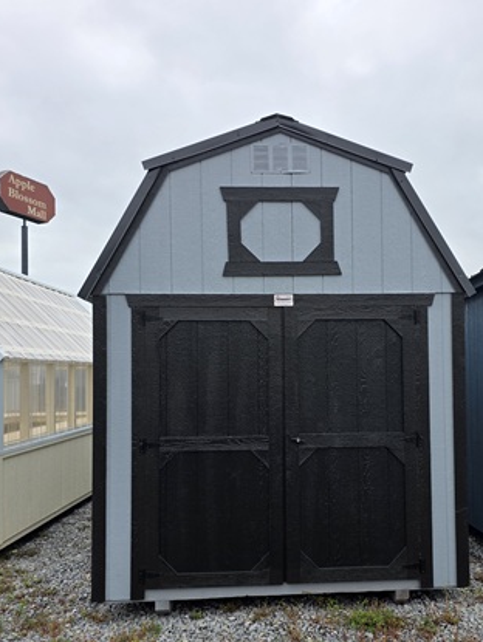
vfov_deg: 58.1
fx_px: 576
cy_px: 359
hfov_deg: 45.2
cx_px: 291
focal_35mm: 31
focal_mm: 6.3
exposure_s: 1/1672
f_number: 1.7
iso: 80
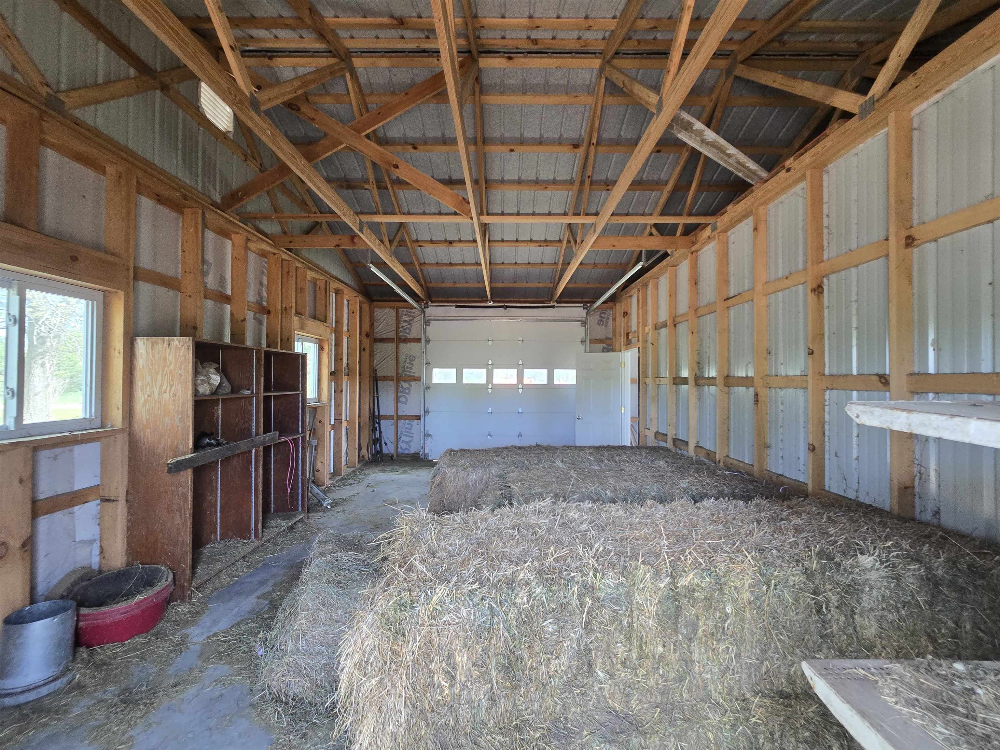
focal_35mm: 13
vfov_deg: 89.9
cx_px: 500
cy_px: 375
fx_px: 376
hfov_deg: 106.2
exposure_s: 1/60
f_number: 2.2
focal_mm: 2.2
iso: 200
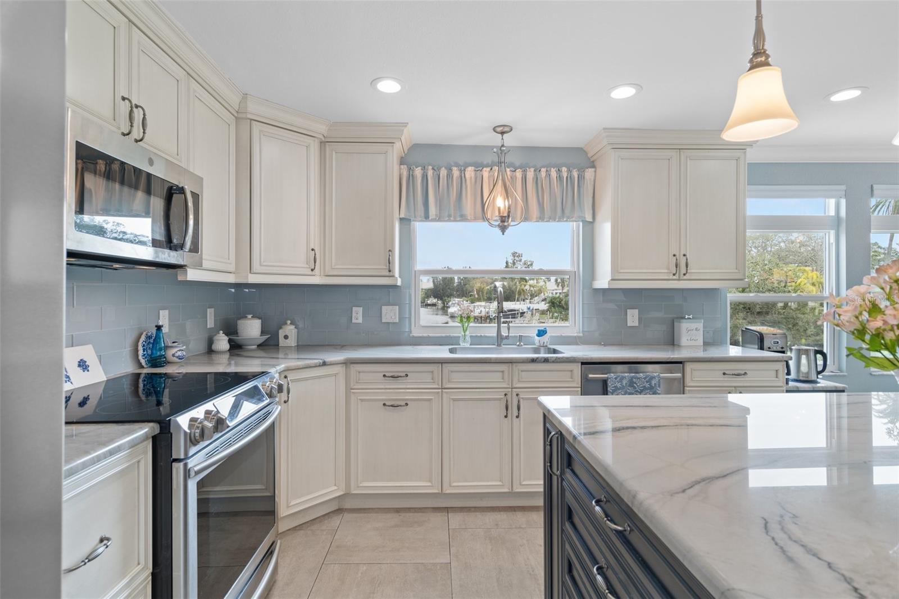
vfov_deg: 70.4
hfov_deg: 93.3
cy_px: 300
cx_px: 450
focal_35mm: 17
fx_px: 424
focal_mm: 17
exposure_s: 1/1.67
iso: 320
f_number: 8
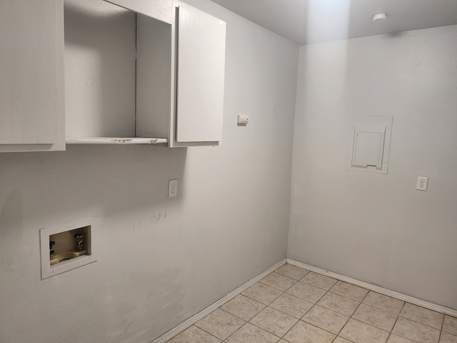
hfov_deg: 71.6
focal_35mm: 24
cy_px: 166
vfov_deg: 56.8
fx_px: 317
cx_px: 227
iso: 250
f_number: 1.8
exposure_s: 1/120
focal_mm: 5.4
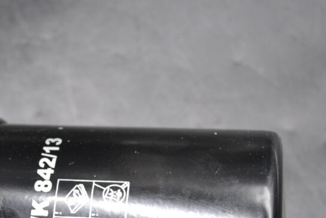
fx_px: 960
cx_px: 119
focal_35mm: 106
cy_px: 232
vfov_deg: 12.7
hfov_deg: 19.2
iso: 400
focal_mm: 32
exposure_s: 1/40
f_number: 4.8
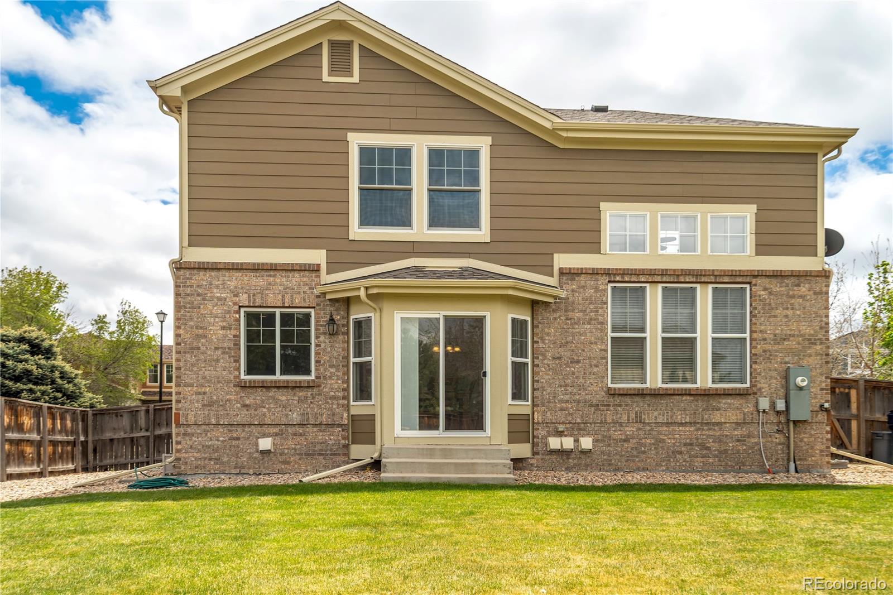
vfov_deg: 43.6
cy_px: 298
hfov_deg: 61.9
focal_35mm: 30
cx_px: 446
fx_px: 744
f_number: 7.1
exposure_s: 1/160
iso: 125
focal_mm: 30
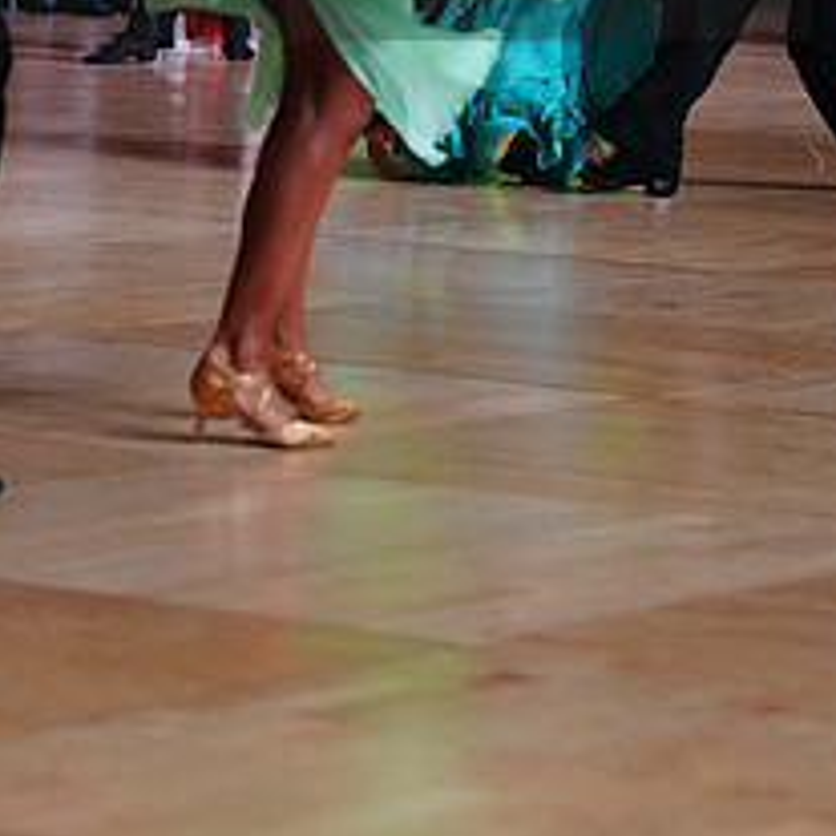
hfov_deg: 9.5
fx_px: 5000
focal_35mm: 183
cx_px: 256
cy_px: -93
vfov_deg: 9.5
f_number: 4
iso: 4000
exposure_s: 1/400
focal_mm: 77
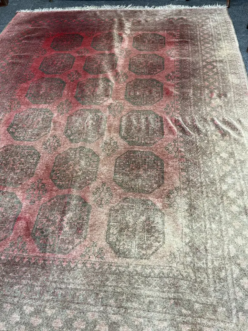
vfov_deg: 67.3
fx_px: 248
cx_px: 124
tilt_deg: -52.4
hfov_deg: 53.1
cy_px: 166
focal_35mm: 26
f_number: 1.5
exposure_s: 1/50
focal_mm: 5.7
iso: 160
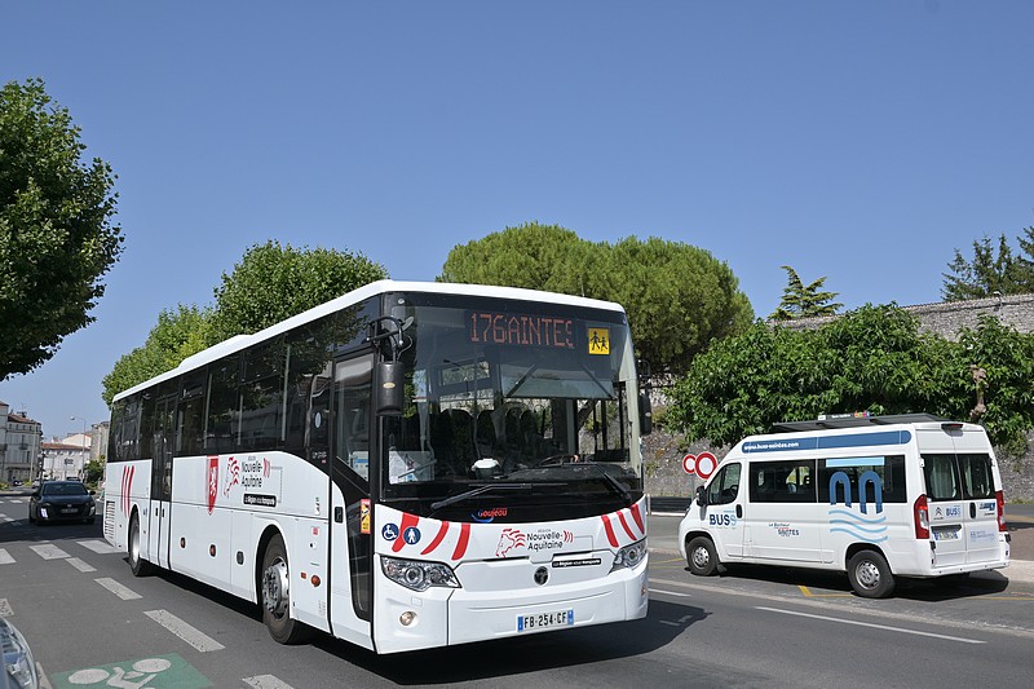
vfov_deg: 41.7
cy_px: 344
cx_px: 517
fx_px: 905
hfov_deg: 59.5
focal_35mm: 32
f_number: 6.3
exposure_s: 1/640
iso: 100
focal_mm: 21
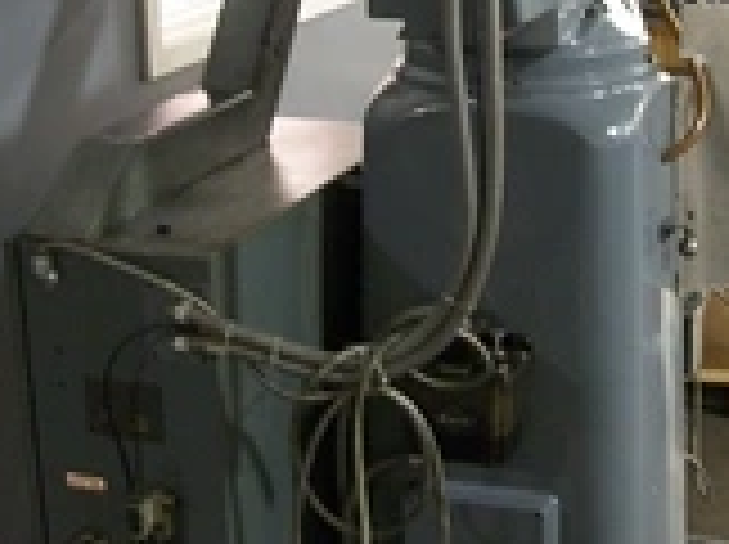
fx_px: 1661
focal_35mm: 79
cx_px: 464
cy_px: 124
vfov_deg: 18.5
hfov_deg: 24.7
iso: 218
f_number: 2.9
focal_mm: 5.7
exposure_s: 1/8
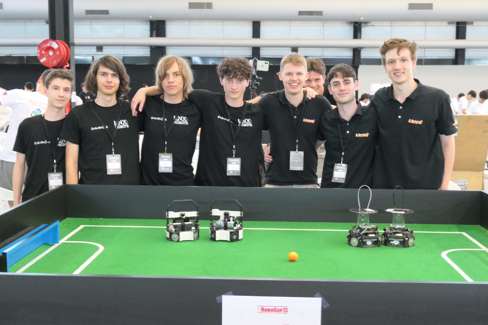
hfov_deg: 42.7
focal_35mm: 46
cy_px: 162
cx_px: 244
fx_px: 624
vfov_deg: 29.2
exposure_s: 1/20
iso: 1600
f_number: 4.1
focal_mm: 16.7
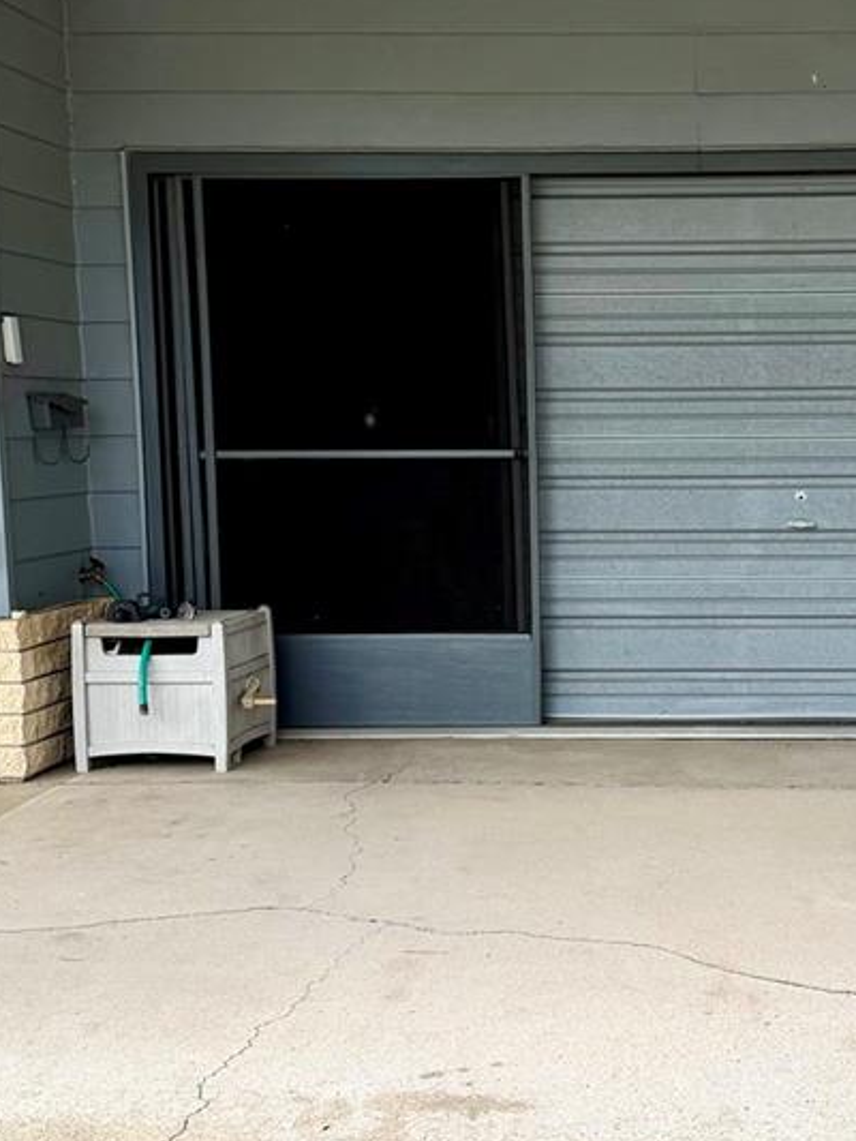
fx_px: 1780
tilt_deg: -3.5
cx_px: 745
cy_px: 584
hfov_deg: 26.3
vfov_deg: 35.5
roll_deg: -1.0
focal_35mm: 54
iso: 80
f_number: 1.78
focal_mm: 6.76
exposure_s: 1/1106
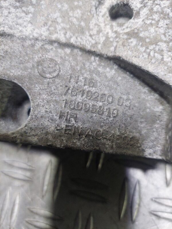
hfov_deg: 54.9
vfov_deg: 69.4
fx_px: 166
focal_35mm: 25
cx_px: 86
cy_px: 114
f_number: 1.8
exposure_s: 1/100
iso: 200
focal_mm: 5.23
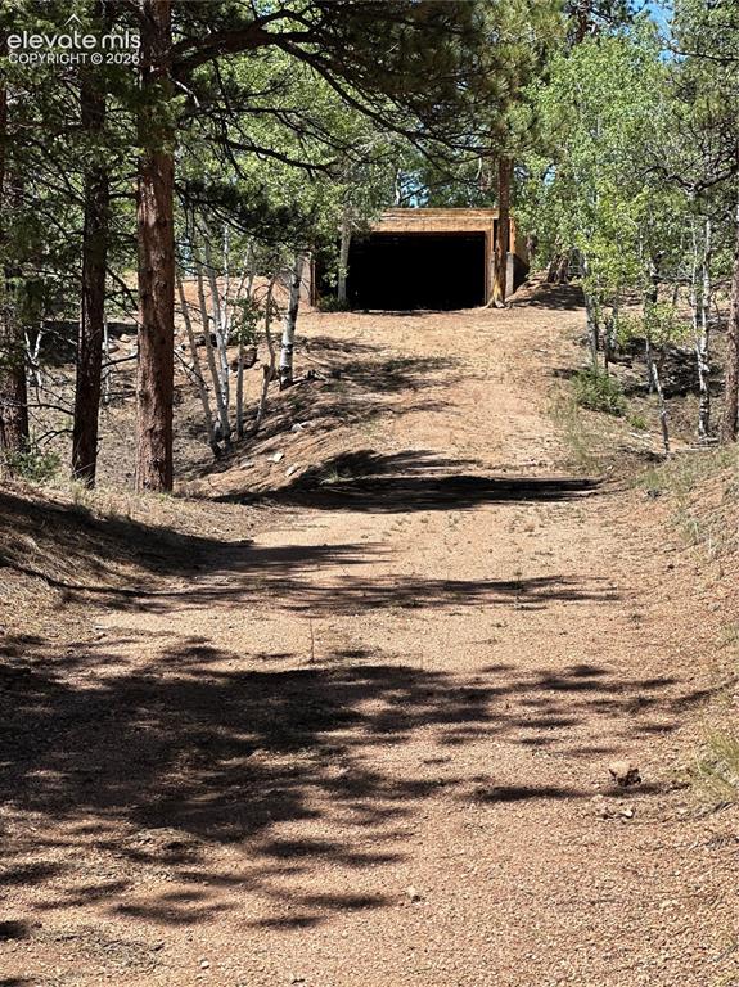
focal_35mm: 77
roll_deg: -1.5
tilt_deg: -1.8
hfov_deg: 19.1
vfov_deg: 25.4
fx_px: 2194
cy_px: 494
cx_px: 370
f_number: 2.8
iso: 32
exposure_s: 1/506
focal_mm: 9
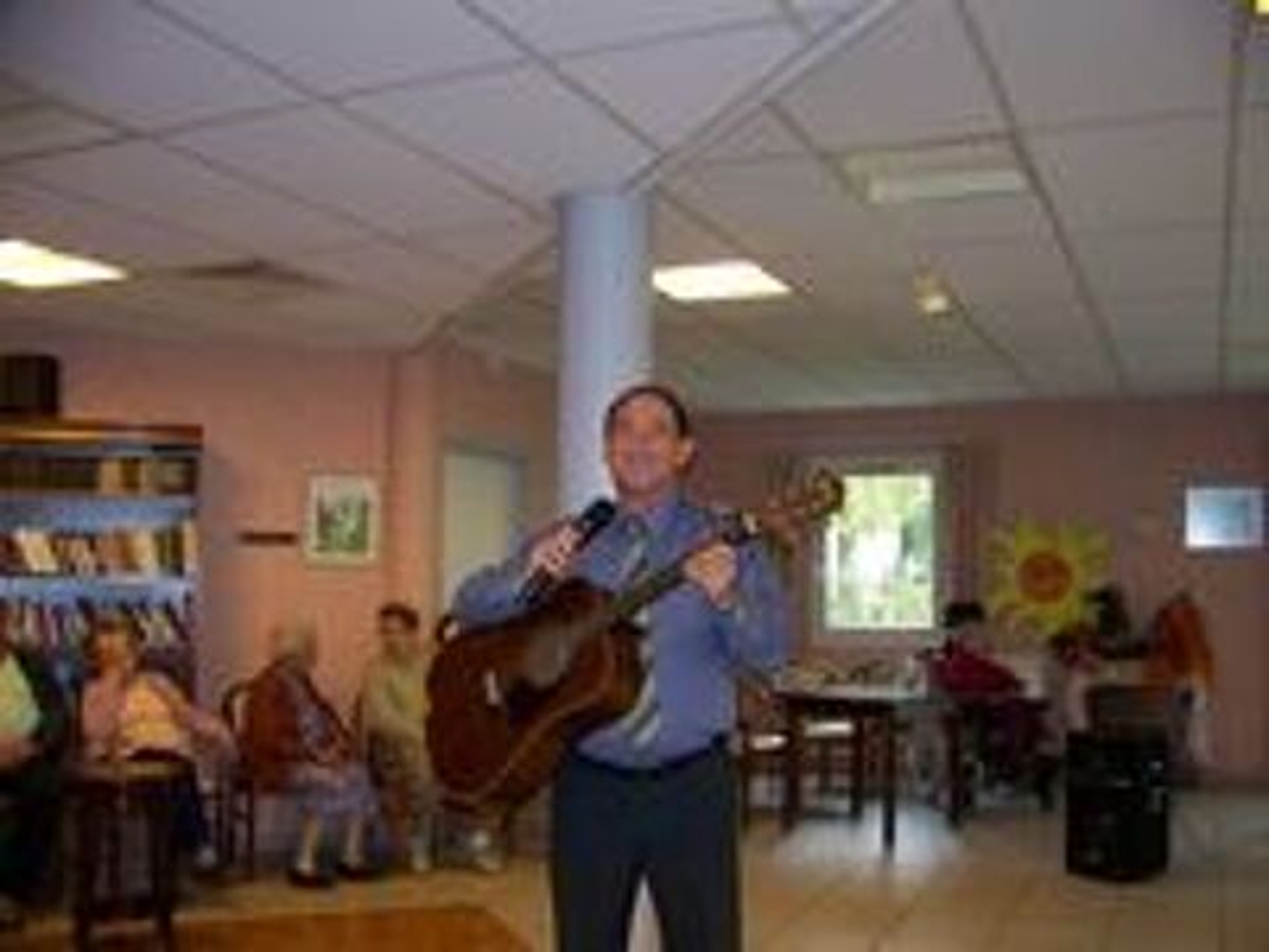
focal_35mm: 36
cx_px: 634
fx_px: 1320
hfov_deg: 51.4
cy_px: 476
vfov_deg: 39.7
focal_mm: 5.85
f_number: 2.8
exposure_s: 1/30
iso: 200
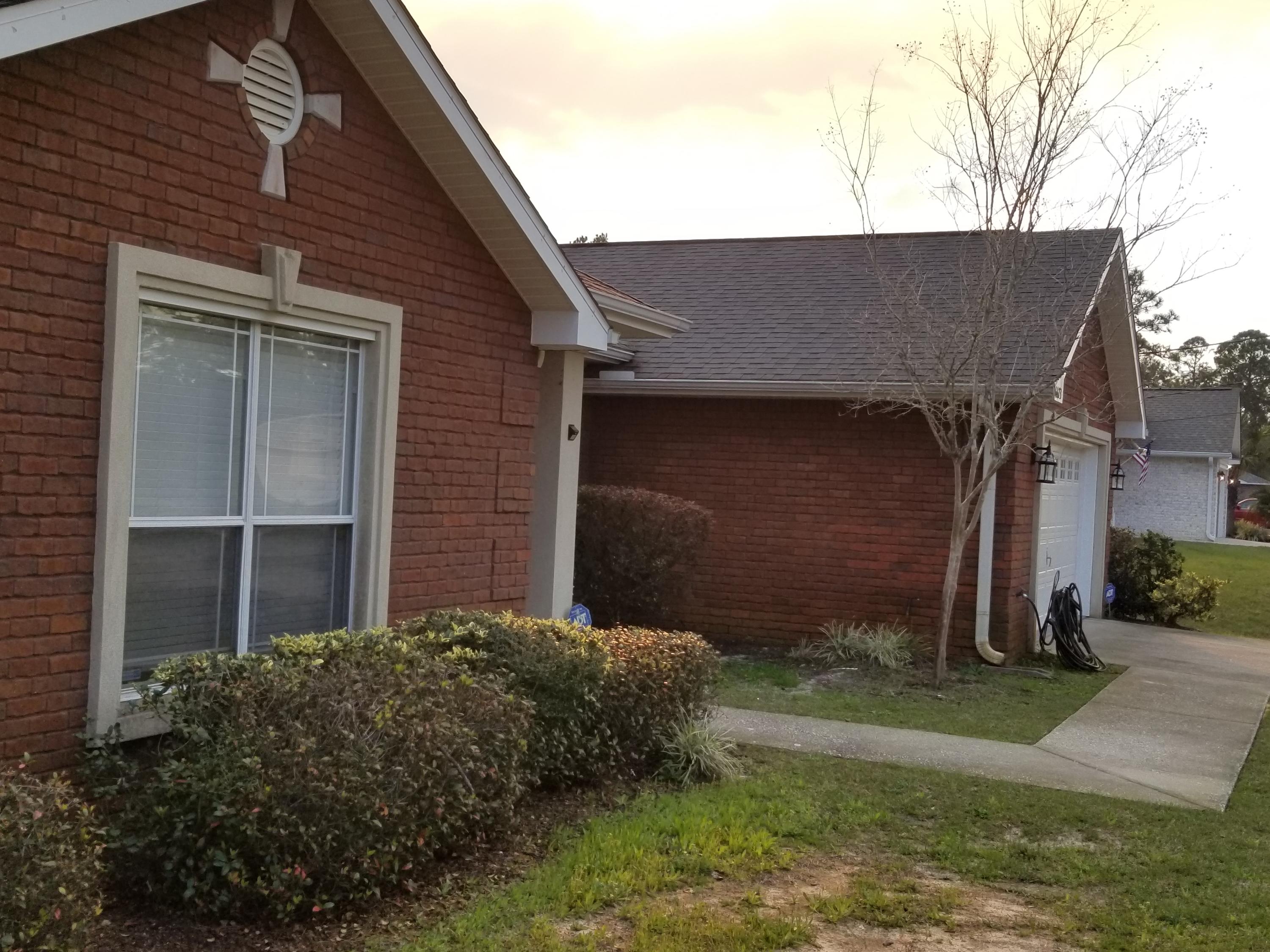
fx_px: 954
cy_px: 476
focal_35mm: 26
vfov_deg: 53.1
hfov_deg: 67.3
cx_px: 635
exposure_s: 1/1241
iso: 50
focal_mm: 4.3
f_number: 1.7
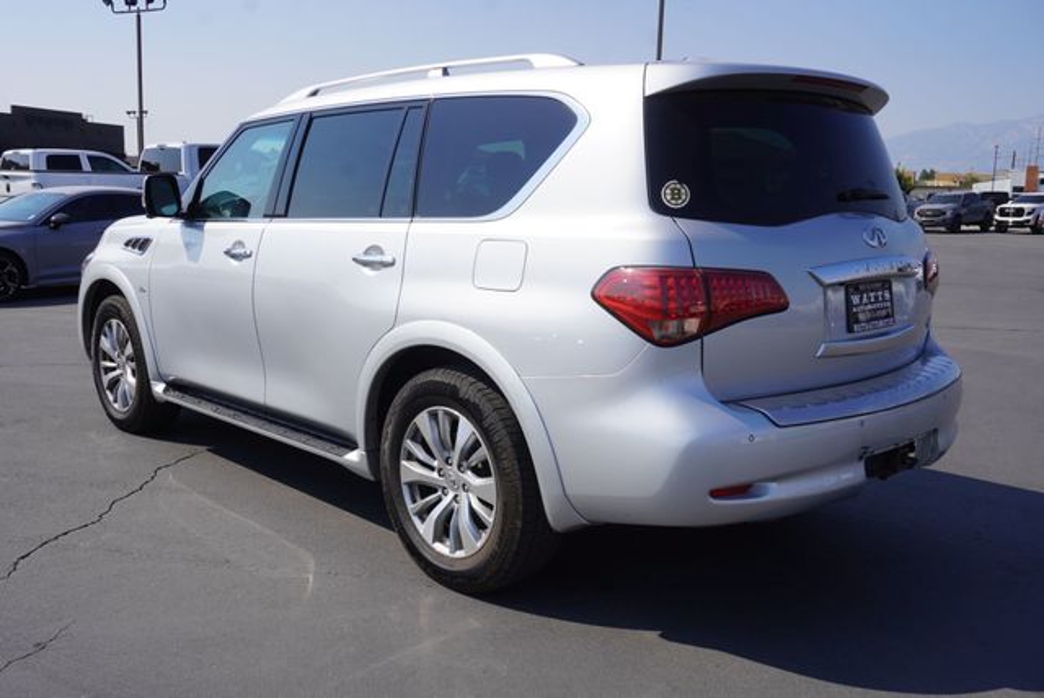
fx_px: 958
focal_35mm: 33
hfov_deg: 57.2
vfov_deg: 40.0
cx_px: 522
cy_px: 349
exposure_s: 1/200
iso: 100
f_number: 10
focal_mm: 22
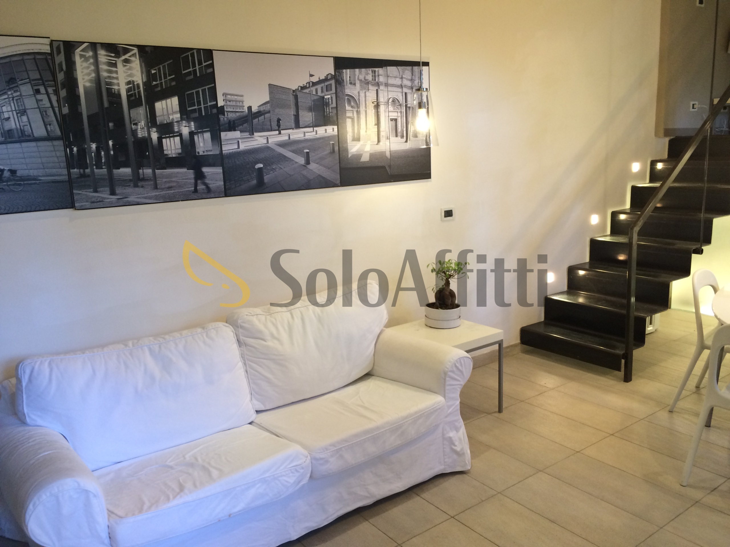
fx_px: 612
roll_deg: +2.8
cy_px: 274
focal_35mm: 29
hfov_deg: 61.7
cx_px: 365
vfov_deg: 48.2
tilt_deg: -11.9
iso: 125
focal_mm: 4.15
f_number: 2.2
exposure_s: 1/33
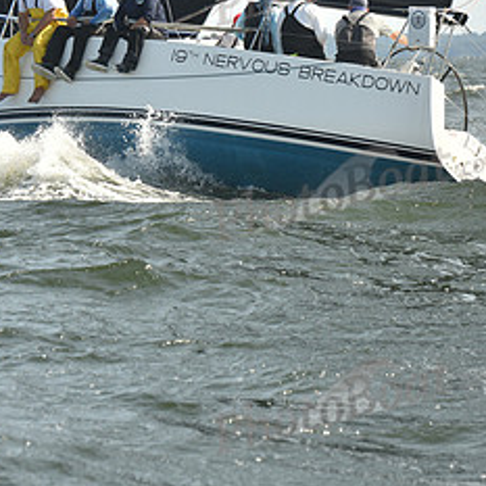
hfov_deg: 5.7
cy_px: 110
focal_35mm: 307
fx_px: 4876
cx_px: 106
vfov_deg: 5.7
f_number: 7.1
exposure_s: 1/800
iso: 250
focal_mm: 145
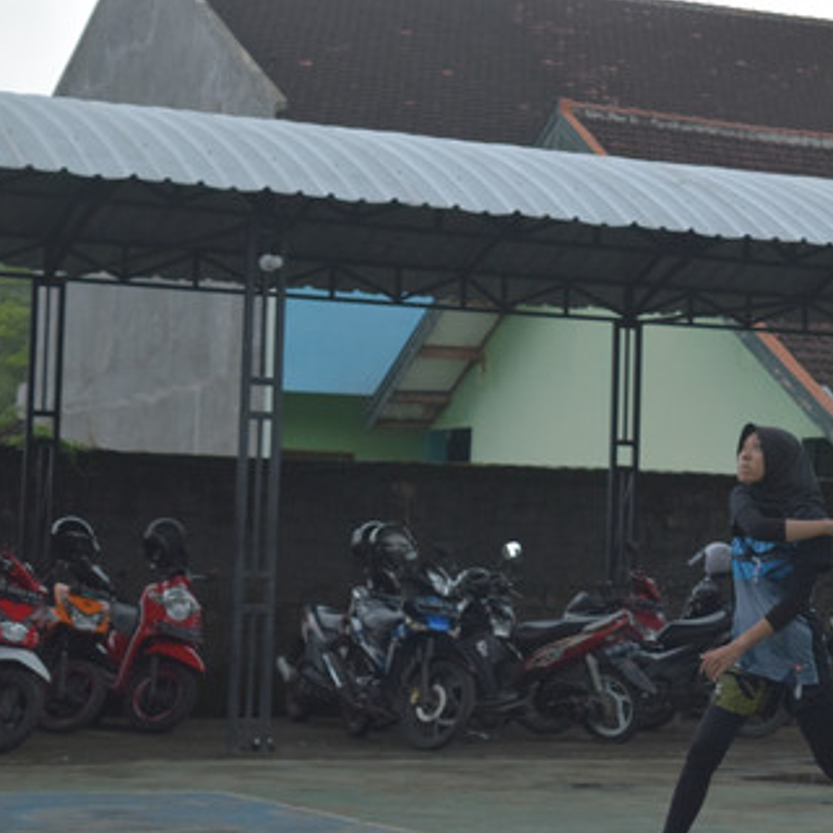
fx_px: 2986
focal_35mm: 110
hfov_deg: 15.8
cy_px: 431
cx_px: 635
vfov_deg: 15.9
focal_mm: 55
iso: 1600
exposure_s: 1/640
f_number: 5.6
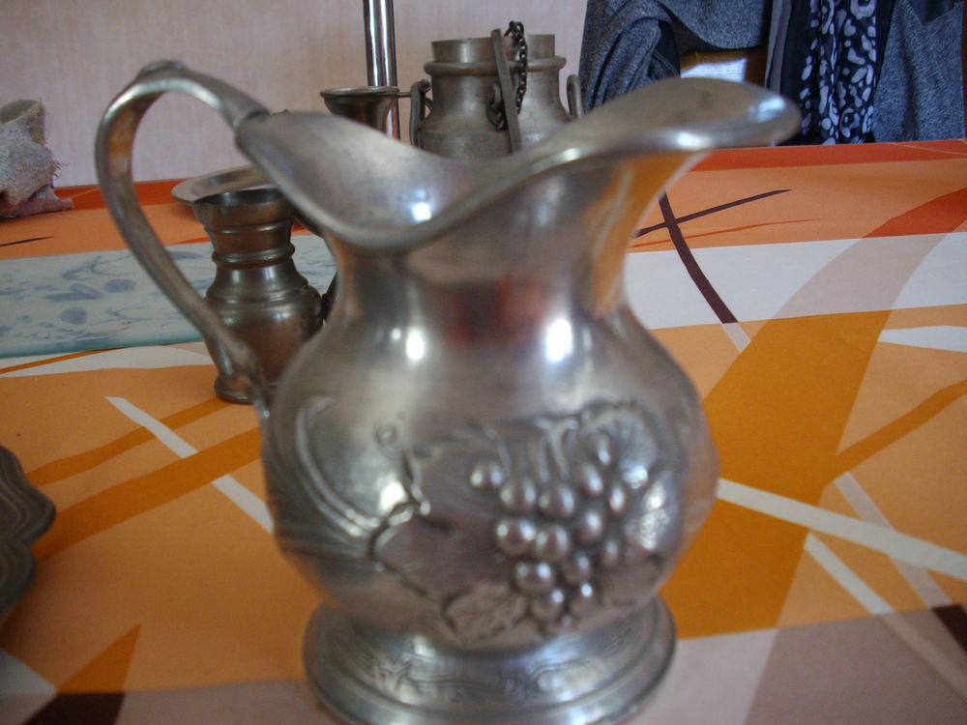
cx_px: 484
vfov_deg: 38.7
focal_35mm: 37
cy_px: 362
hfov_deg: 50.1
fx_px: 1034
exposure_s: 1/60
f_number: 2.8
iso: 160
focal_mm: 6.2
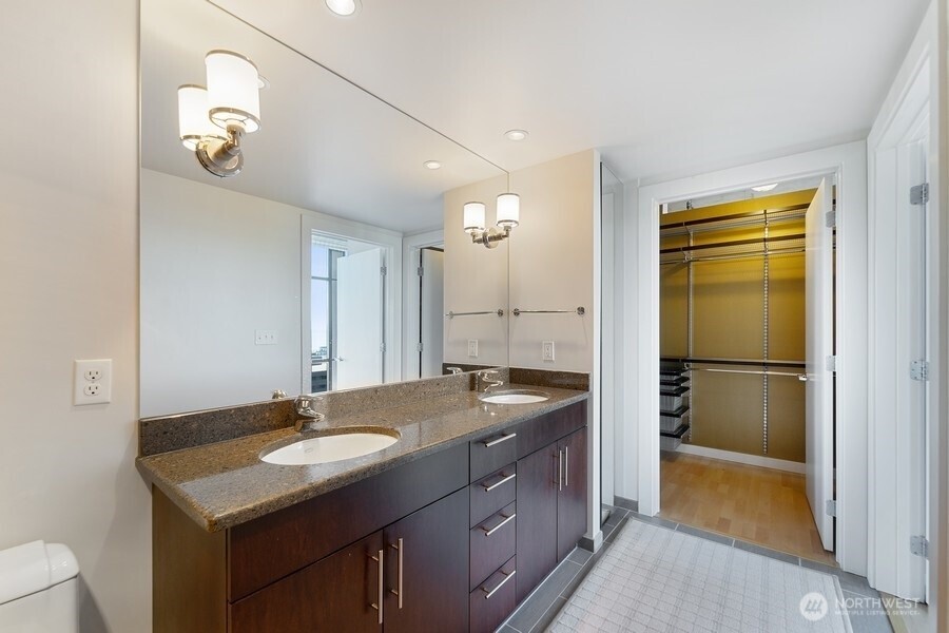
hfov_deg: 104.3
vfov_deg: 81.2
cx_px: 474
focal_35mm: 14
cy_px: 316
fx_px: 369
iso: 200
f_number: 8
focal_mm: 14
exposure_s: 1/5
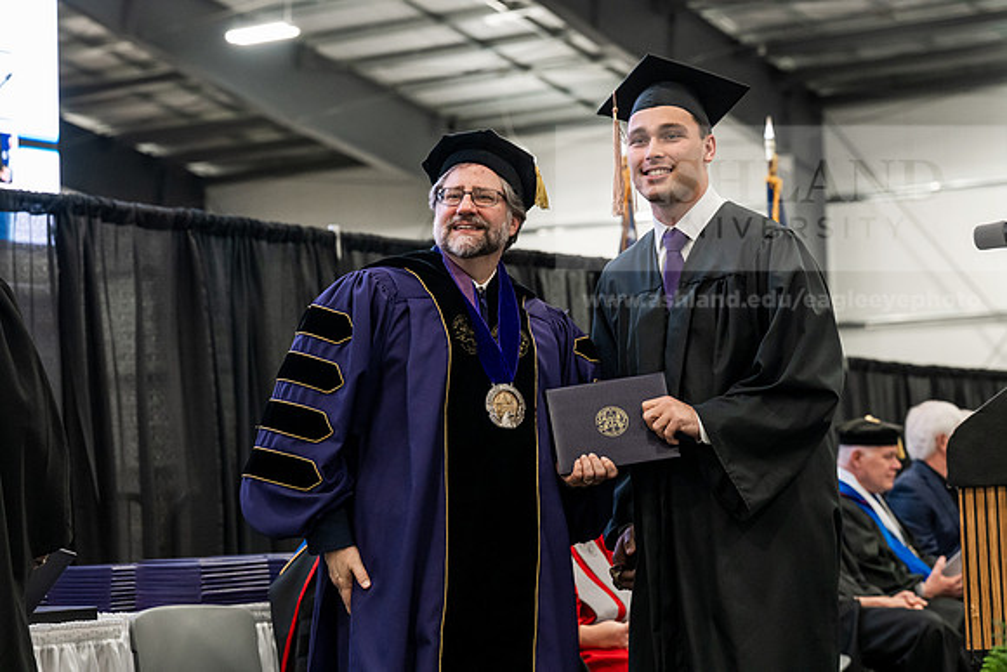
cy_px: 336
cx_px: 504
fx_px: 2378
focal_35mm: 85
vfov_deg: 16.1
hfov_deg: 23.9
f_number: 4.5
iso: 4000
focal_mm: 85
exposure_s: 1/200
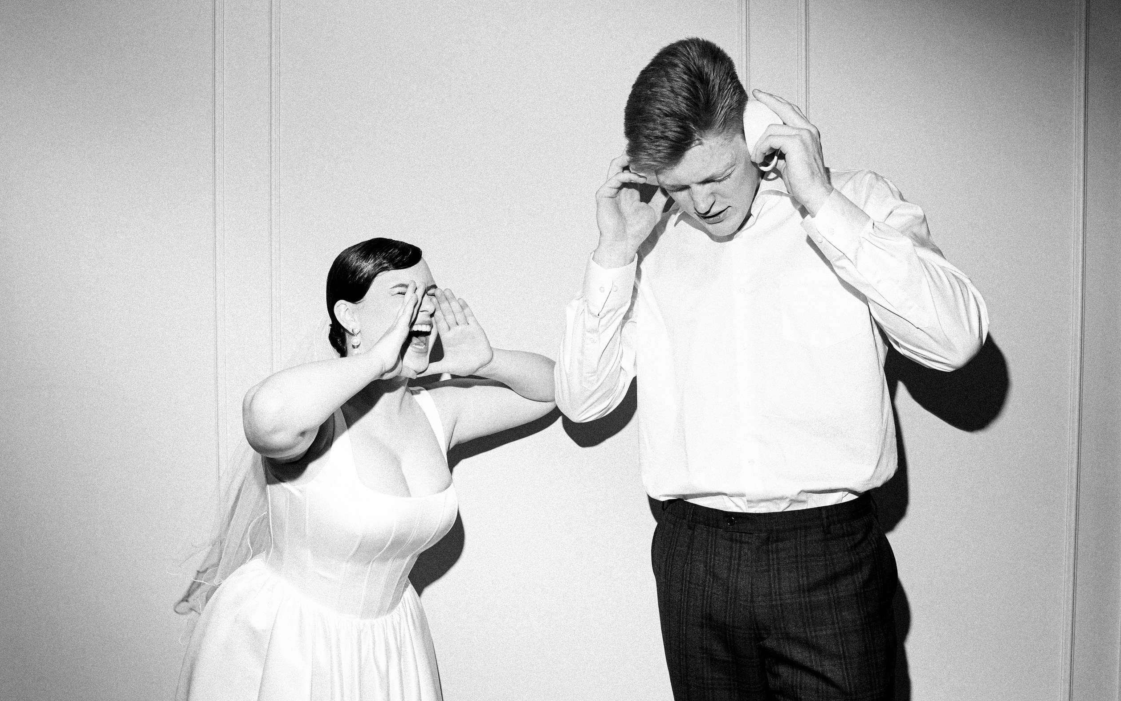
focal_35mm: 29
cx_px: 551
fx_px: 886
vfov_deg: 43.1
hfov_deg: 64.6
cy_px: 375
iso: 250
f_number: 8
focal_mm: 28
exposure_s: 1/200
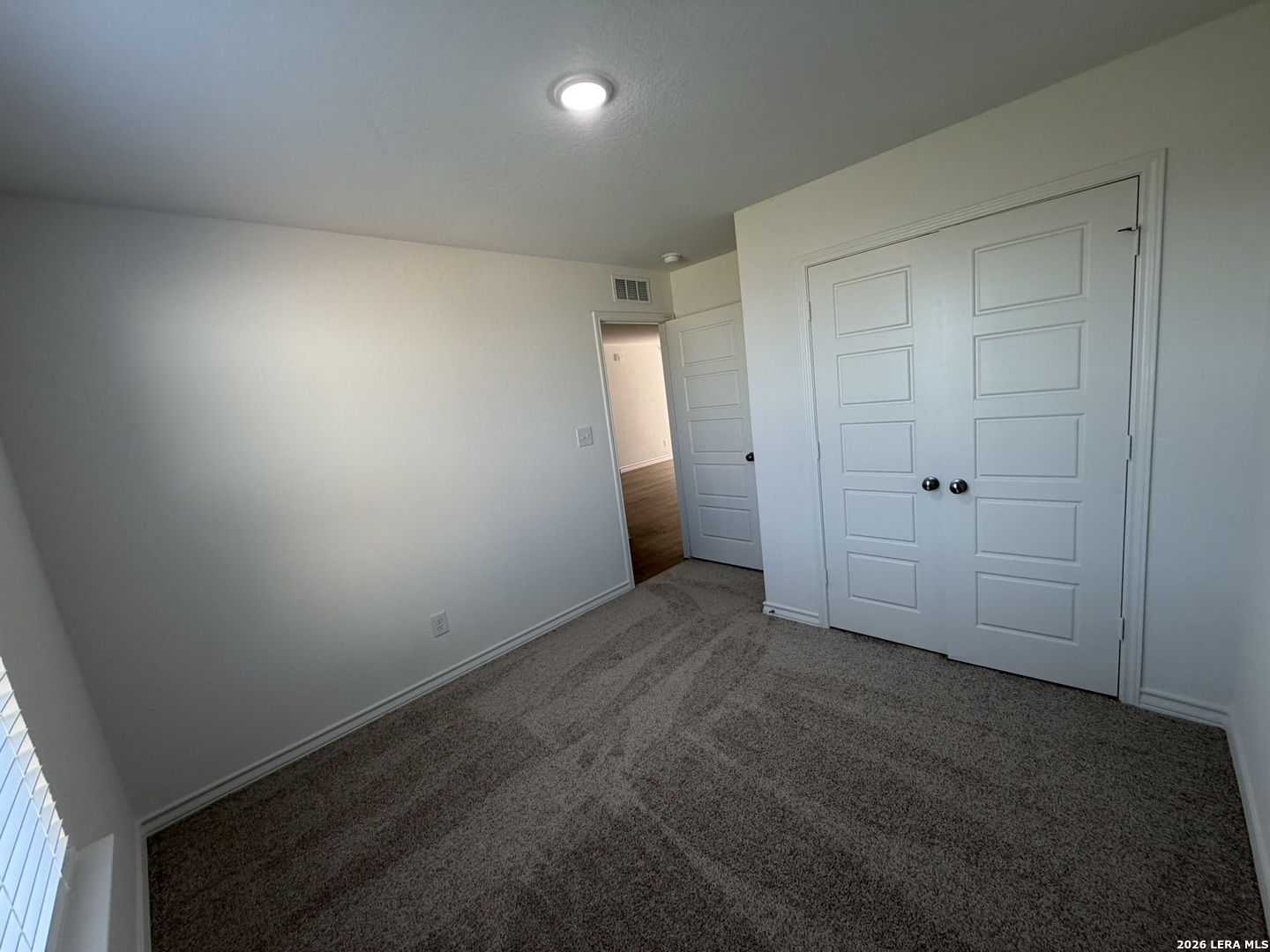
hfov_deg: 102.1
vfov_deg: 85.7
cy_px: 476
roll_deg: +7.4
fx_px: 514
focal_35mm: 14
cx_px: 635
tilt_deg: -10.1
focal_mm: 2.22
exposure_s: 1/120
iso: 125
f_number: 2.2
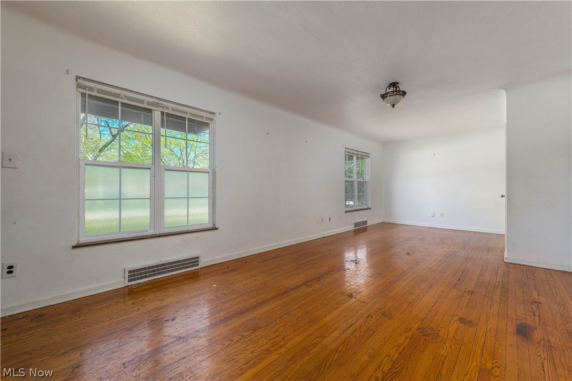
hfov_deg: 104.3
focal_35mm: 14
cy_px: 190
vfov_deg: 81.1
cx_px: 286
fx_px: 222
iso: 125
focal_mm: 14
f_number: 8
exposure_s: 1/60
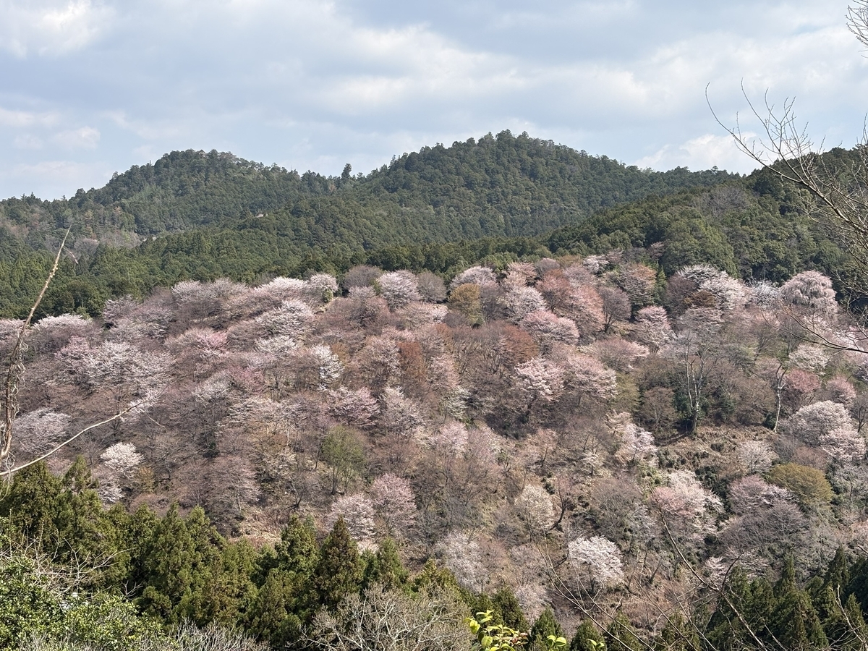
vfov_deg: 28.0
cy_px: 326
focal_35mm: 52
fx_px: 1304
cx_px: 434
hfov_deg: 36.8
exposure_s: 1/2451
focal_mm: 5.96
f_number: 1.6
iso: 50
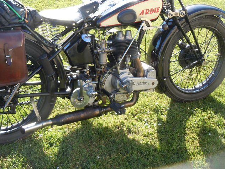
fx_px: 370
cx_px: 88
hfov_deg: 33.7
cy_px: 65
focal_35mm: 57
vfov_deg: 25.6
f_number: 3.8
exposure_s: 1/125
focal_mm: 8.1
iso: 100
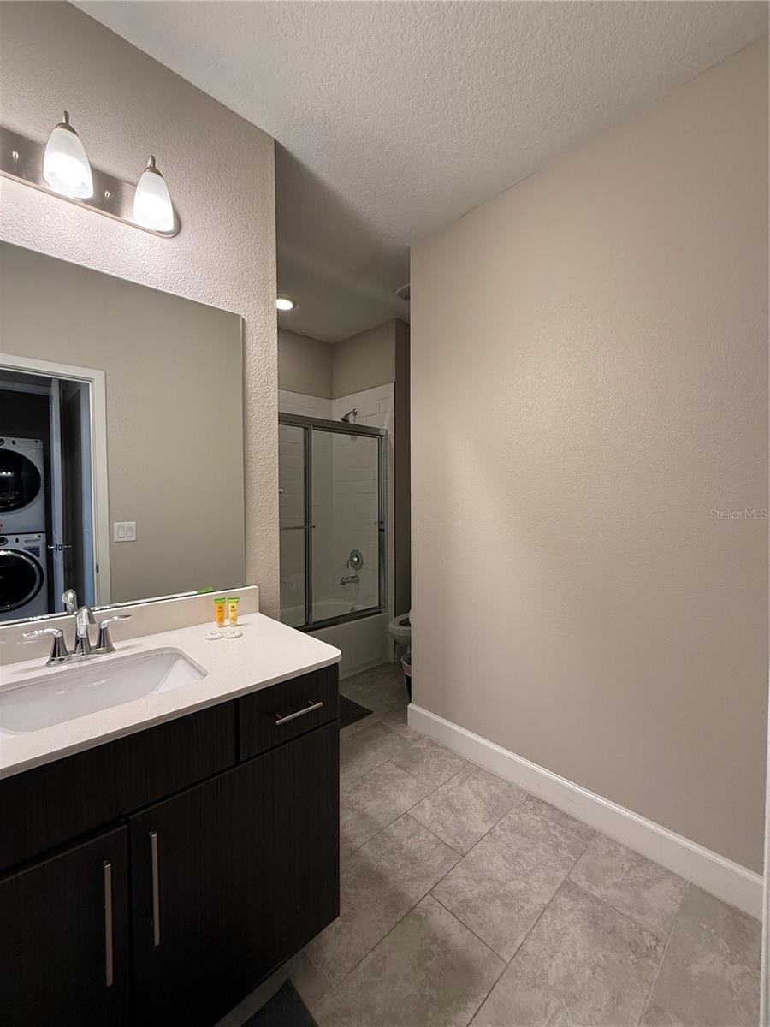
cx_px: 385
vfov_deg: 102.1
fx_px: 415
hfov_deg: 85.7
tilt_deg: -1.1
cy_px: 514
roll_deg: -0.5
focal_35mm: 14
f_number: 2.2
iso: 200
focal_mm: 2.22
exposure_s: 1/60
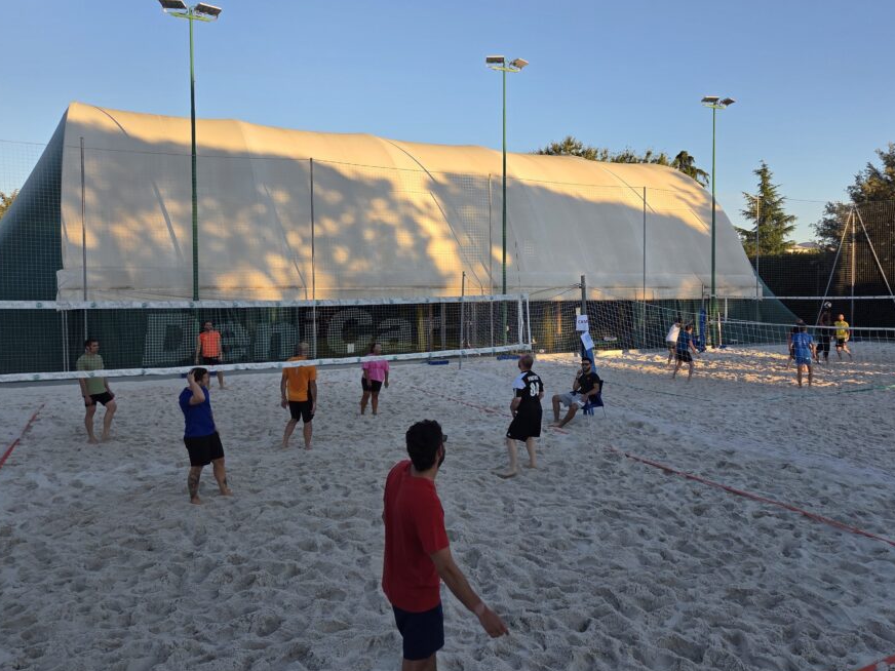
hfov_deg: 65.1
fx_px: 698
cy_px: 320
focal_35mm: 27
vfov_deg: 51.3
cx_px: 496
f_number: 1.8
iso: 80
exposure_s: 1/1628
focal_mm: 5.4
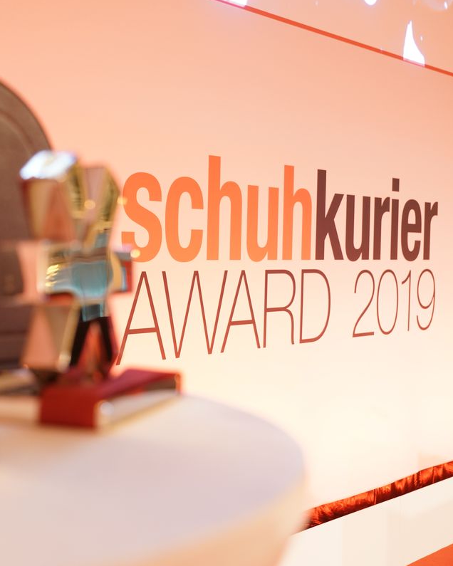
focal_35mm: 51
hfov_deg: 28.3
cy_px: 282
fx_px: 855
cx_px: 28
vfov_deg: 36.7
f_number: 4
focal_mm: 36
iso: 2500
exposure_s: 1/13
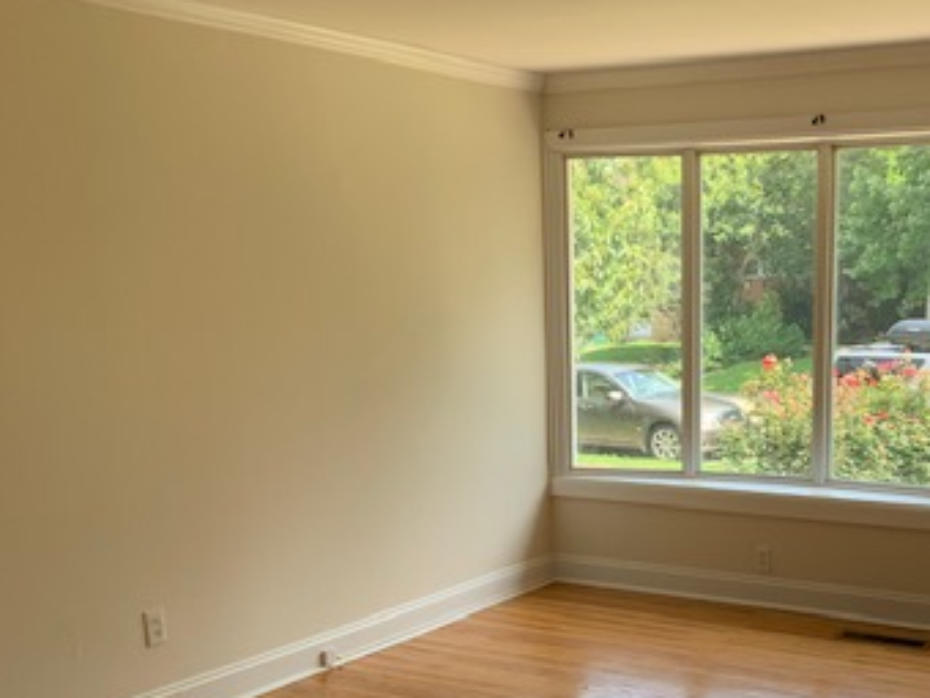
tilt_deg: -9.4
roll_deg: +0.5
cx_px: 676
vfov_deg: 29.3
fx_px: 1316
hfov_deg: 38.1
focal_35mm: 49
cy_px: 506
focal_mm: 4.25
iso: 25
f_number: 1.8
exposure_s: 1/141
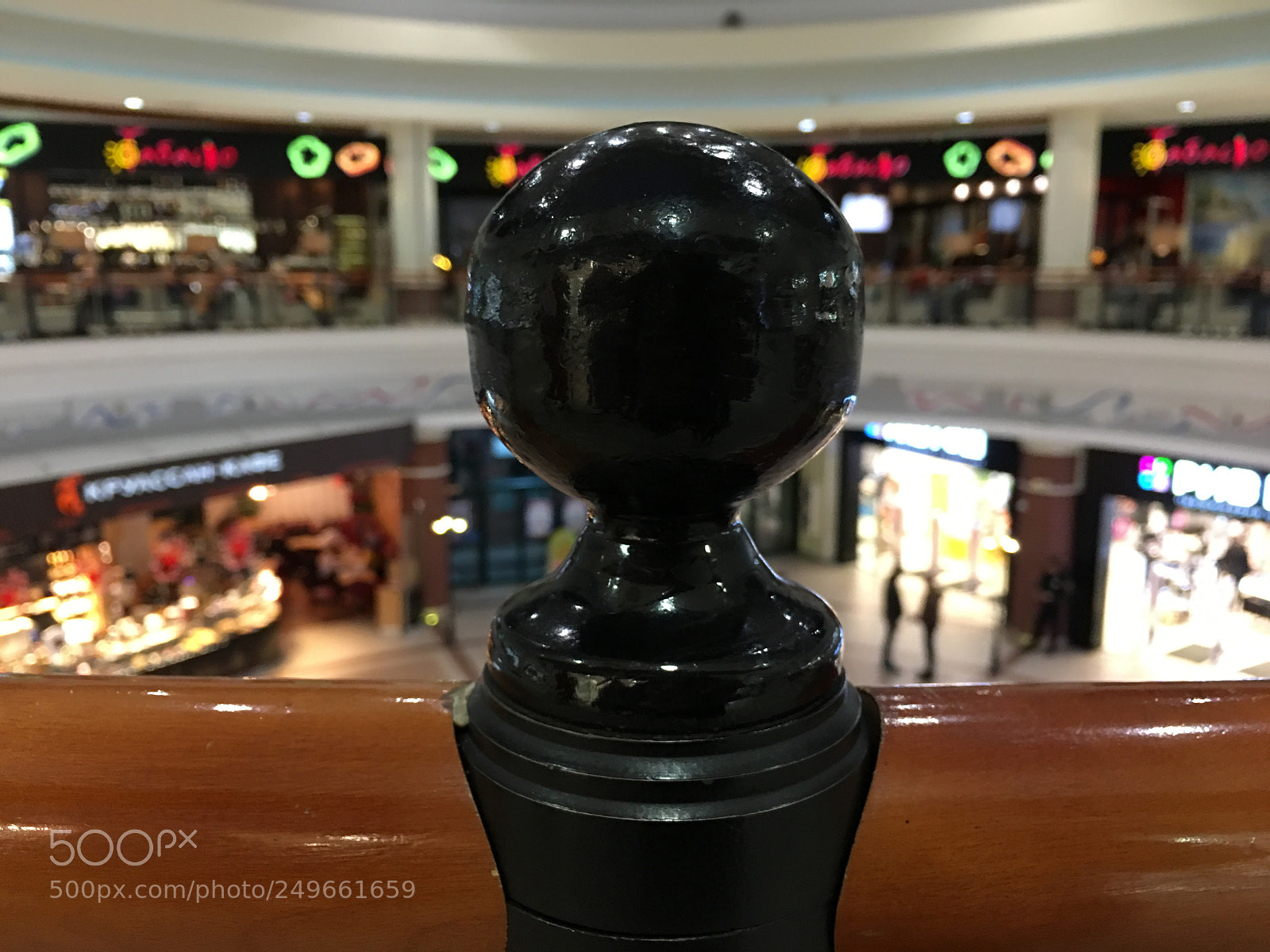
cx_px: 635
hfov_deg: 61.7
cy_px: 476
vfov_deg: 48.2
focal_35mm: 29
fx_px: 1064
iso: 80
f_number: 2.2
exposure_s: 1/10
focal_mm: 4.15
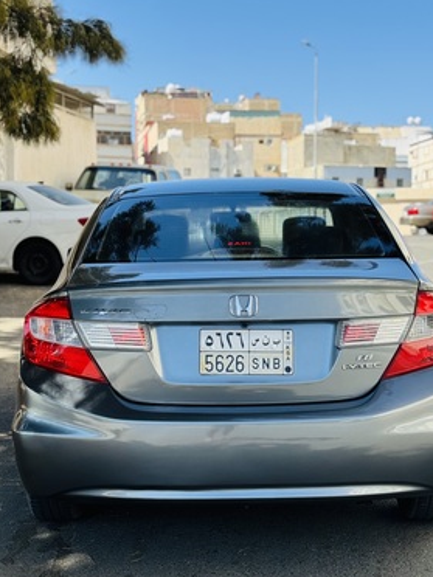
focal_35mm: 59
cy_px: 308
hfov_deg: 24.8
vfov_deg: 32.7
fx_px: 984
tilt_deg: -2.5
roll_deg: +0.6
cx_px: 227
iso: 64
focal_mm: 6.76
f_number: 1.78
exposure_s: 1/1984
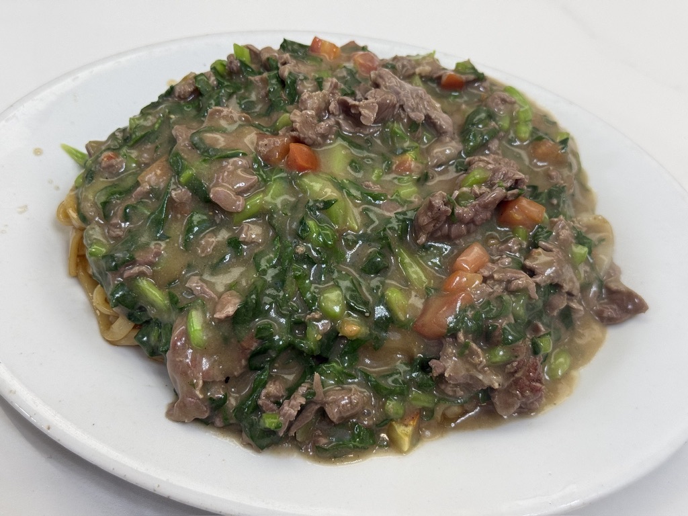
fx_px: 954
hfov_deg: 39.7
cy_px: 258
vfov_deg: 30.3
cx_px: 344
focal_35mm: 48
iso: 100
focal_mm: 6.76
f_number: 1.78
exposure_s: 1/50
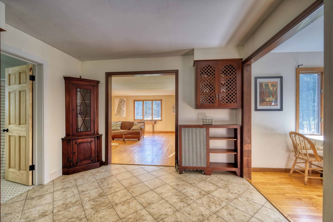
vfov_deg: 77.3
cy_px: 111
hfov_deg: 100.4
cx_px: 166
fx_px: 139
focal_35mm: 15
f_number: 4
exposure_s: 1/12
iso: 800
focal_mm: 10
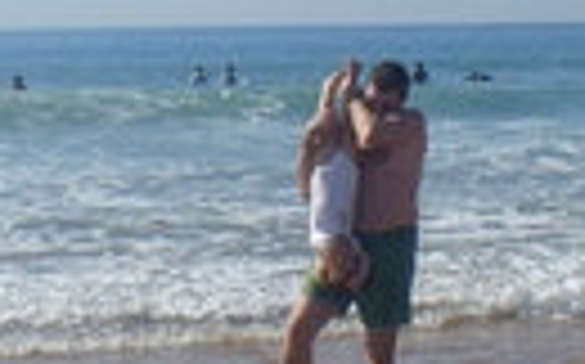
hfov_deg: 15.3
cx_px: 176
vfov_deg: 9.6
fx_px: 2166
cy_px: 4
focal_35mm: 136
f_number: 5.6
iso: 80
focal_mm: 6.1
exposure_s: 1/640
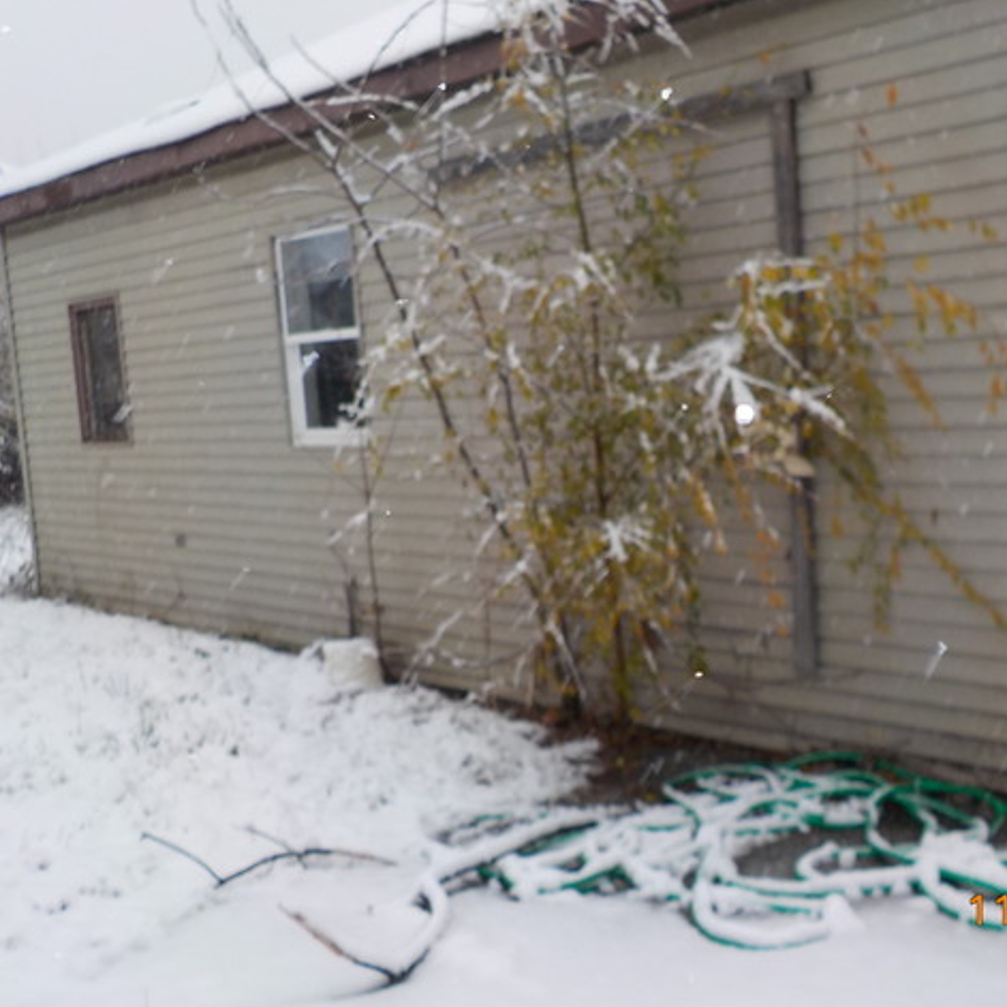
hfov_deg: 45.8
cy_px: 505
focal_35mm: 36
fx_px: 1185
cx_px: 599
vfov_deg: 46.0
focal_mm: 4.1
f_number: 3.3
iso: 125
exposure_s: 1/250
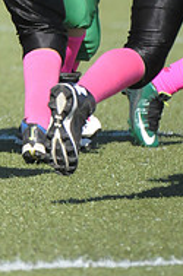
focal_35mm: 1430
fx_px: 10963
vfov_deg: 1.4
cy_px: -115
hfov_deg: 1.0
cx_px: -48
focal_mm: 310
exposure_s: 1/8000
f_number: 4
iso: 1600
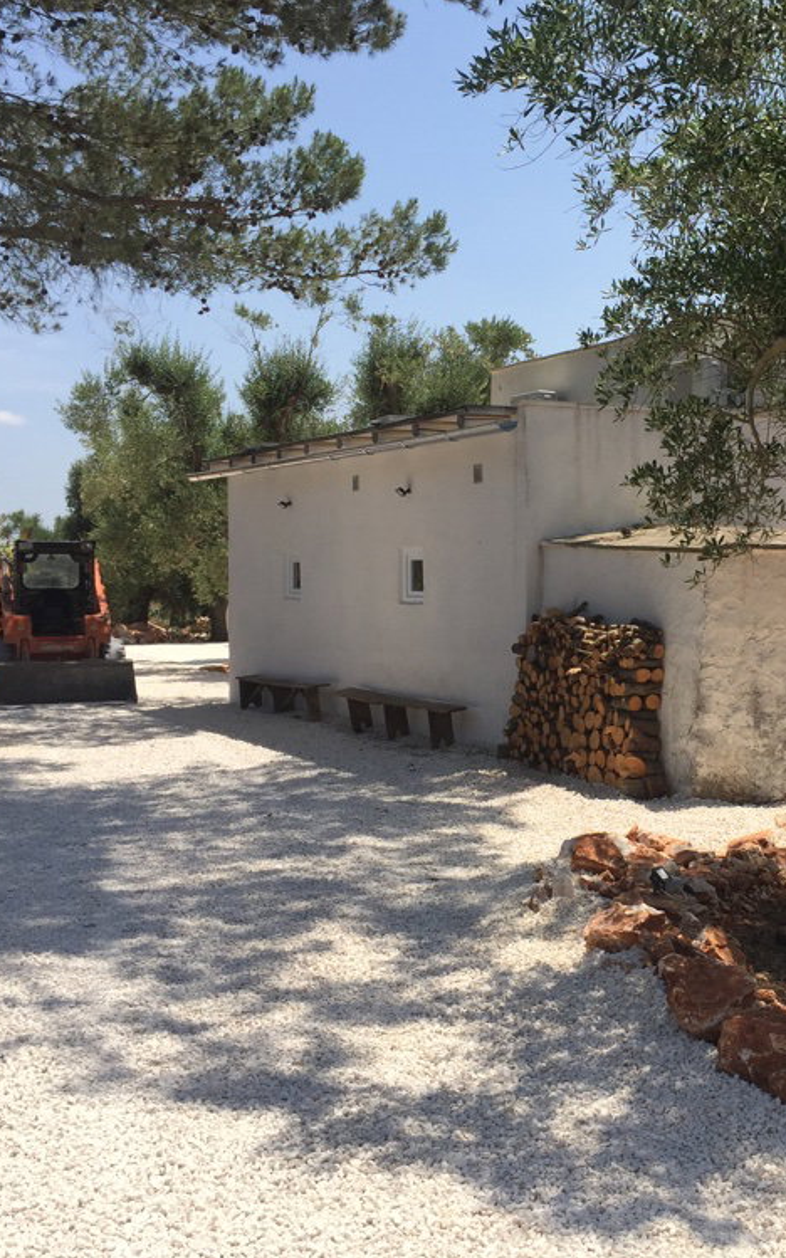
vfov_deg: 47.2
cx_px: 652
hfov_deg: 29.7
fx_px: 1440
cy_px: 630
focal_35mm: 42
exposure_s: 1/2639
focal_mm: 4.15
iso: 32
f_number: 2.2
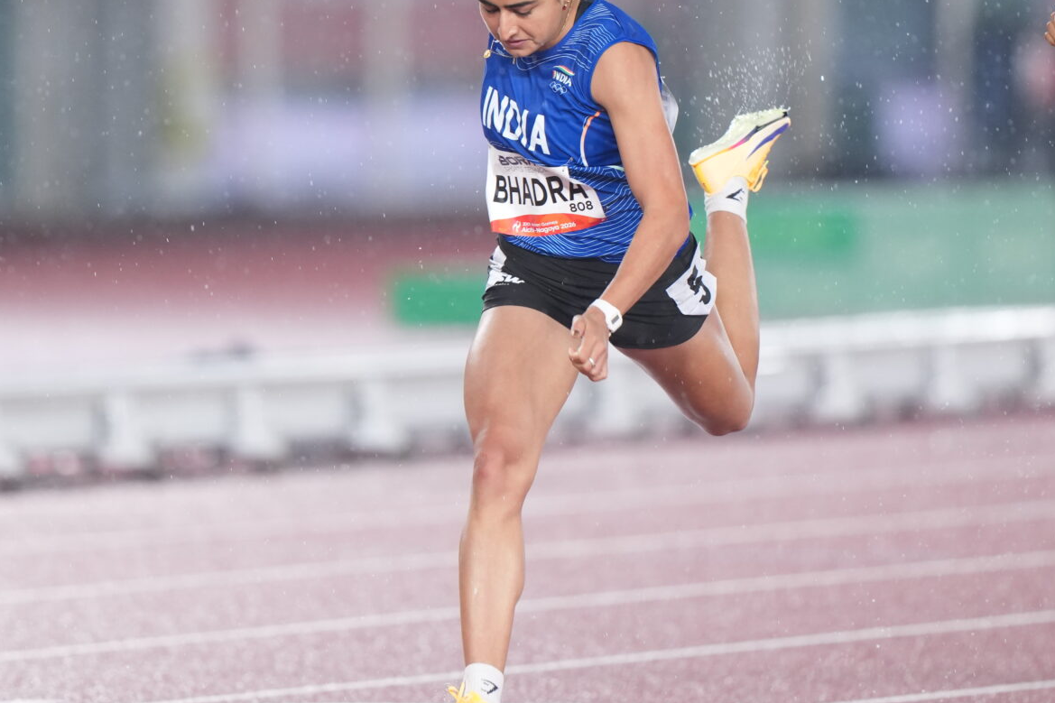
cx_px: 401
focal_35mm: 876
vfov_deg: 1.6
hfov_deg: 2.4
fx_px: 25666
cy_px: 175
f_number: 2.8
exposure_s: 1/1000
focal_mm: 400
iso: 1600
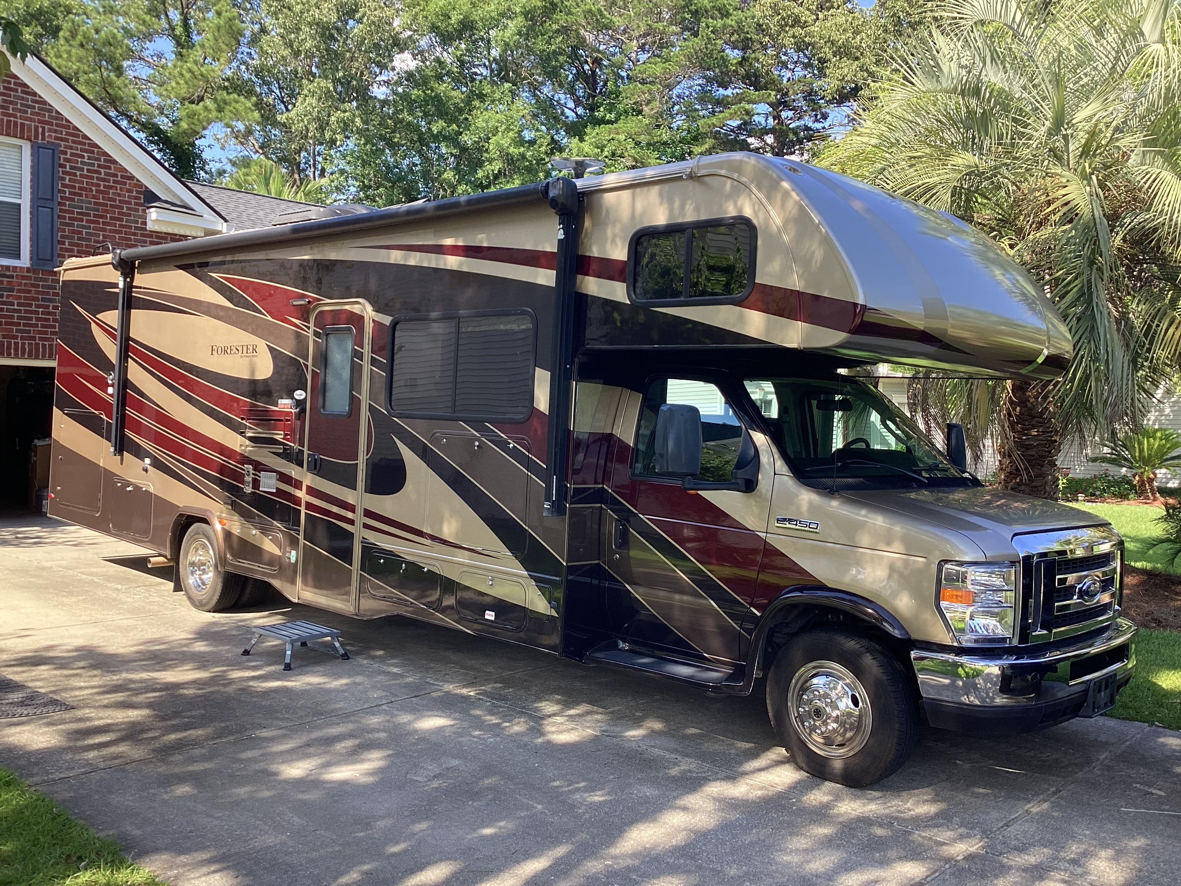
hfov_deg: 58.4
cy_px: 443
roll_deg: -0.2
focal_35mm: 31
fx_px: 1058
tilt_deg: +0.2
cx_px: 590
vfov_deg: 45.4
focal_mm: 3.3
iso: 25
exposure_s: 1/179
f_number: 2.4
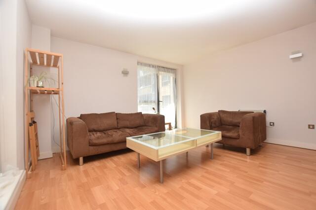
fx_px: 132
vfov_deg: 77.3
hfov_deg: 100.4
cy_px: 105
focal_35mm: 15
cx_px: 158
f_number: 5.6
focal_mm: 10
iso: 250
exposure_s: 1/125
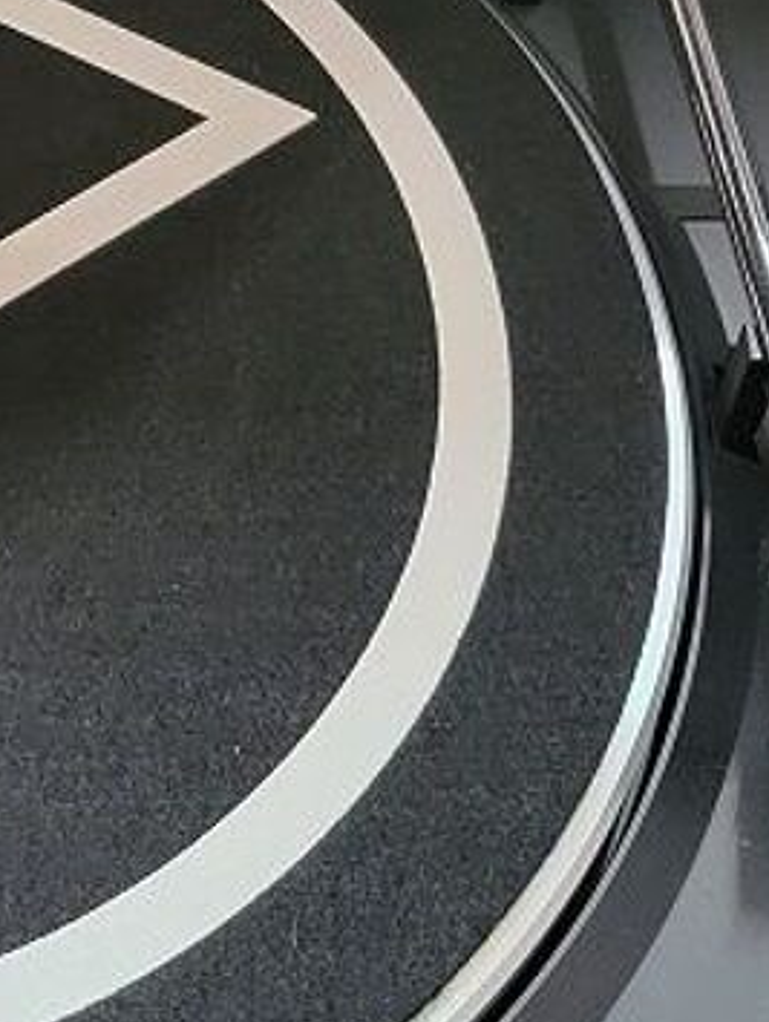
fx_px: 2661
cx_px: -291
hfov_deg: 15.5
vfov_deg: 20.9
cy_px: -33
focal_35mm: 90
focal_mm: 5
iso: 800
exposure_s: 1/25
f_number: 1.8
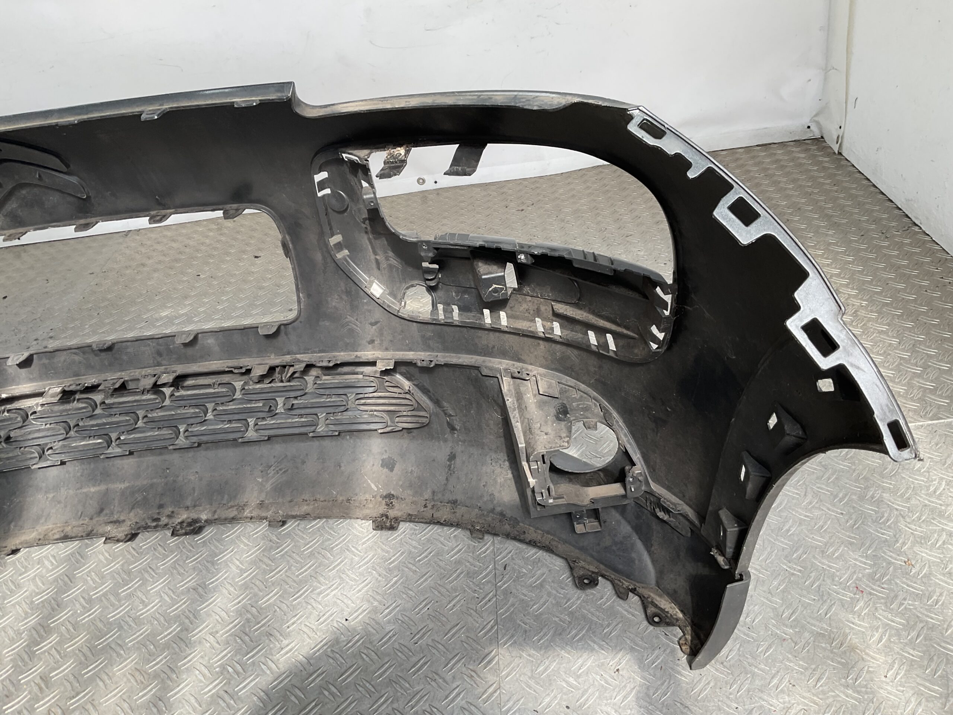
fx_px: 798
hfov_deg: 61.7
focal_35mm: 29
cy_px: 358
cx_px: 476
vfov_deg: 48.2
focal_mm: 3
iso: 16
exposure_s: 1/195
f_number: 1.8
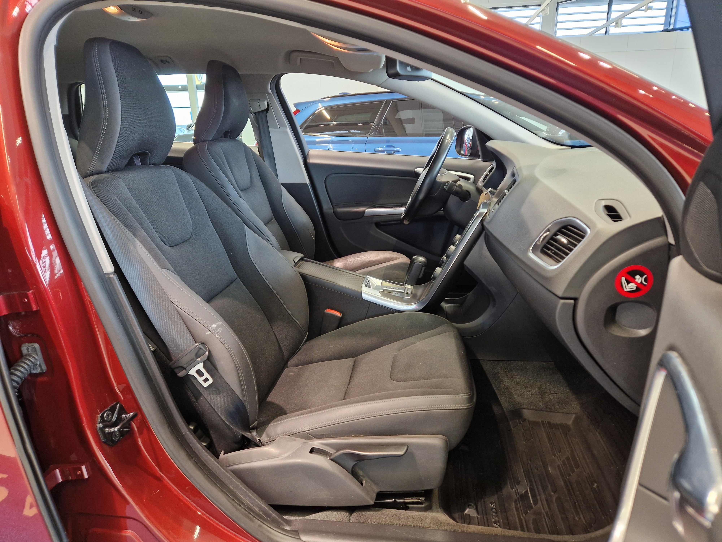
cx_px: 361
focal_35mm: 23
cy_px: 271
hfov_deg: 73.9
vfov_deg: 58.9
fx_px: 480
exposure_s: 1/100
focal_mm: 5.4
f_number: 1.8
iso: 250
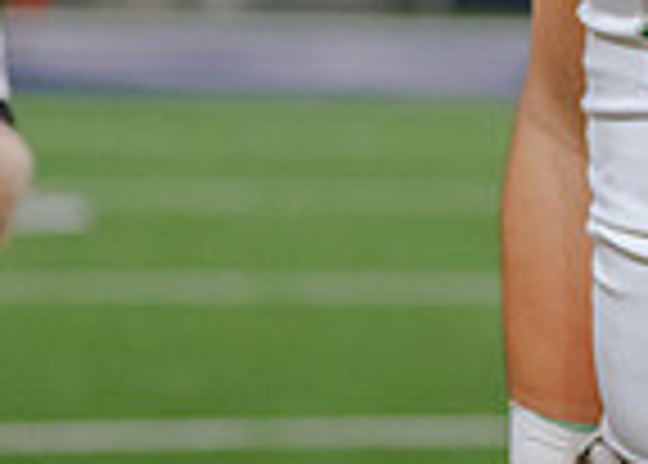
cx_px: 797
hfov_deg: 5.7
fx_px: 6481
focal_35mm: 352
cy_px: -533
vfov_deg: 4.0
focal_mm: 70
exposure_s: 1/1250
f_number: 2.8
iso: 3200
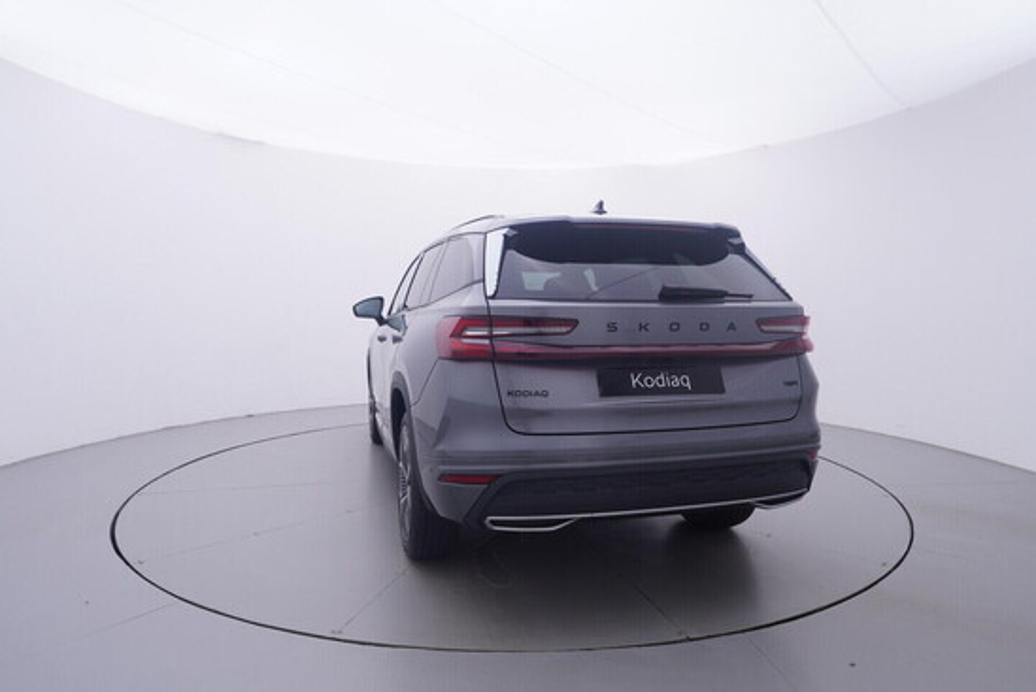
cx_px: 518
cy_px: 346
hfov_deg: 77.3
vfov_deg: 56.2
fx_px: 648
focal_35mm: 22
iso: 200
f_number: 5
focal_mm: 15
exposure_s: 1/80
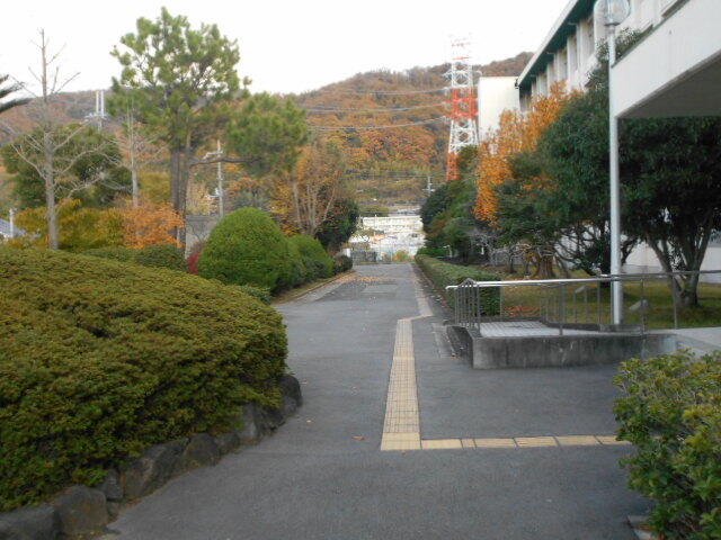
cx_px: 360
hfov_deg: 42.9
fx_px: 916
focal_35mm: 44
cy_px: 270
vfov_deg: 32.9
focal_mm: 7.7
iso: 320
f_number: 4.2
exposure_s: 1/250
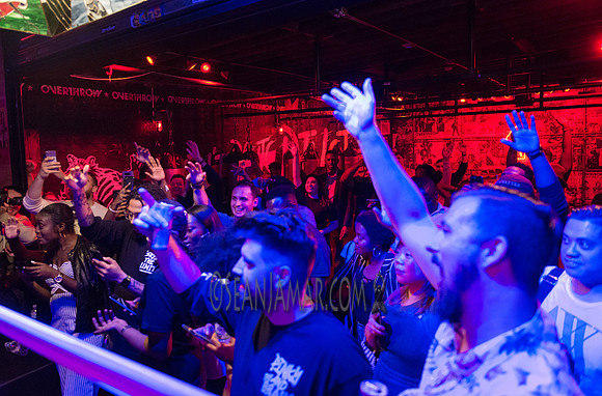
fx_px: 434
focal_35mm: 26
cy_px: 179
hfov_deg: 69.4
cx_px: 277
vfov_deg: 49.0
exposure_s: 1/320
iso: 5000
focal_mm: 24
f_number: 2.8
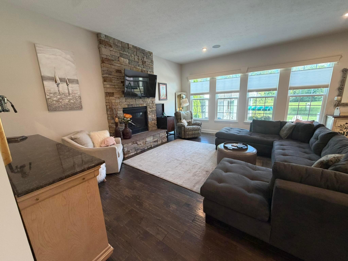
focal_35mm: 14
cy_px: 130
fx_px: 141
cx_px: 174
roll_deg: +2.1
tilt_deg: -11.1
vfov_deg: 85.7
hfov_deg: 102.1
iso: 200
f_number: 2.2
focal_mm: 2.22
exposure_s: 1/60
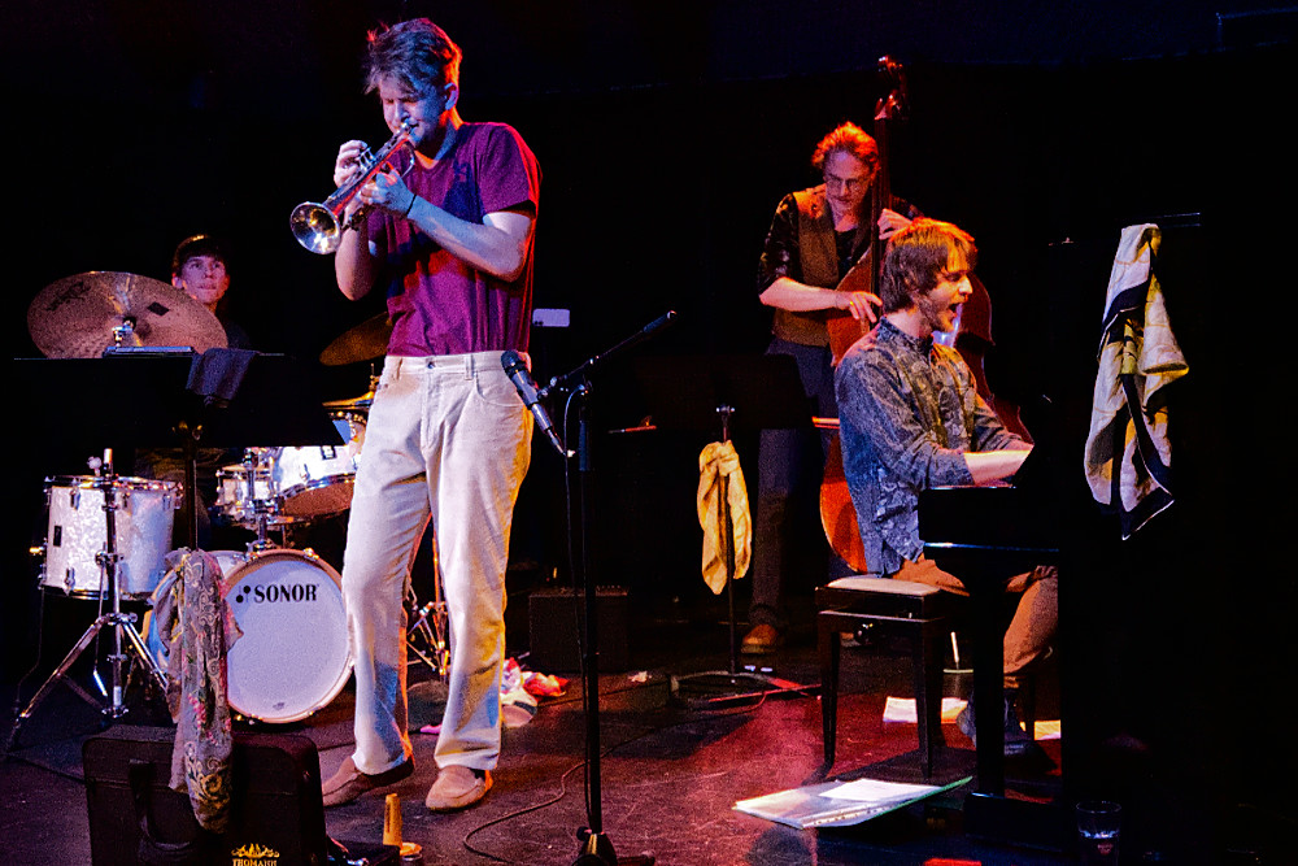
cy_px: 433
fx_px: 1569
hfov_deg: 45.0
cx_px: 649
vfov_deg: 30.9
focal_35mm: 44
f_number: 4.8
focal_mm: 29
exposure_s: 1/125
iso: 28800
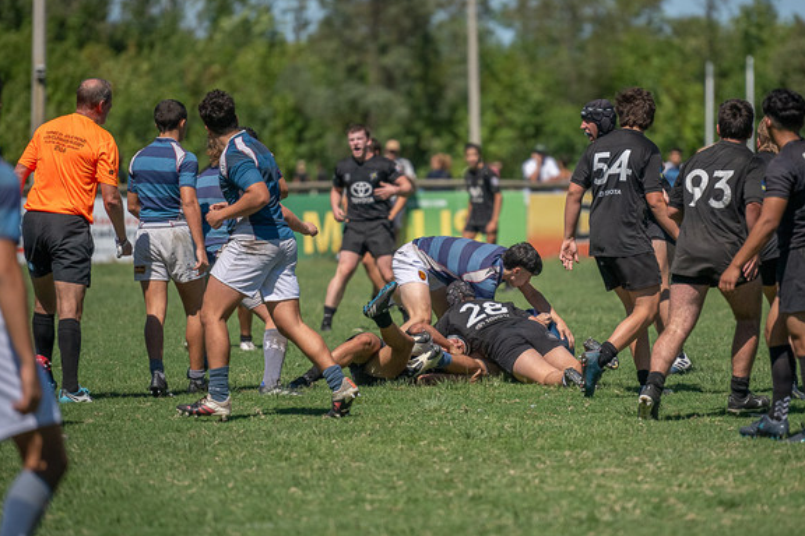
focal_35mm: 242
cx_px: 484
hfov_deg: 8.5
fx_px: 5411
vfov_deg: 5.7
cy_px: 270
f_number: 2.8
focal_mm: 200
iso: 800
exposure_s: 1/16000
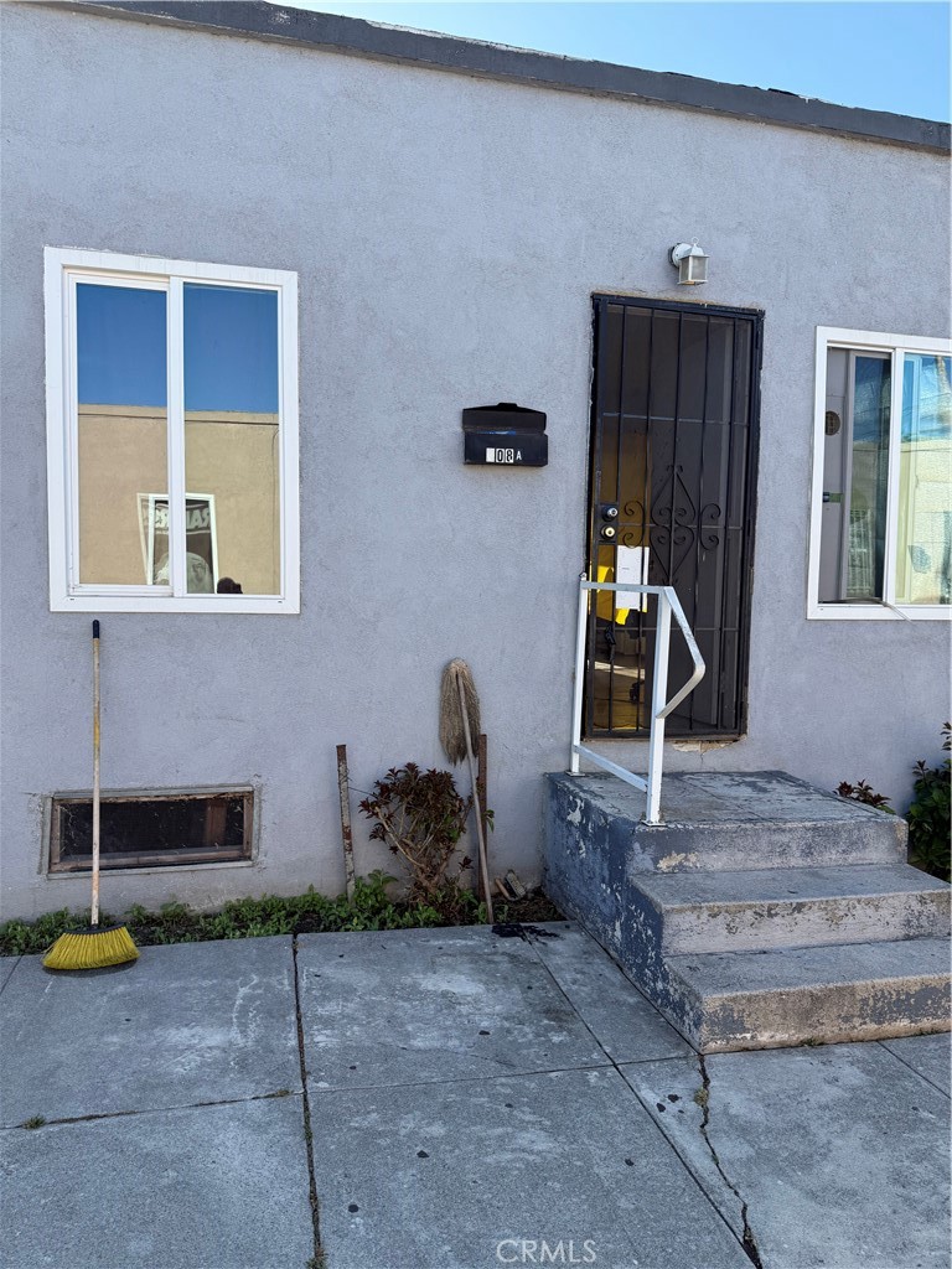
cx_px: 476
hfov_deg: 56.8
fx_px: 880
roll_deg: -1.7
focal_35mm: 24
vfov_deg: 71.6
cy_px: 634
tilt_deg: -3.8
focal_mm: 6.76
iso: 100
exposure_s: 1/1585
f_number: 1.78
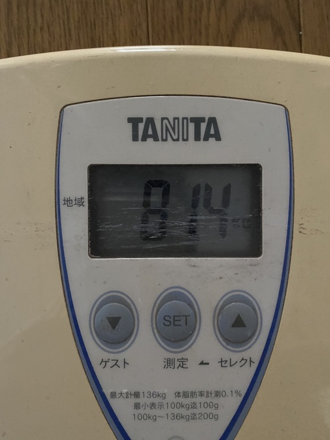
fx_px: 330
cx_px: 165
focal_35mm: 26
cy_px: 220
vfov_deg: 67.3
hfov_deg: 53.1
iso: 800
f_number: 1.8
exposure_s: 1/25
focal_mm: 4.25
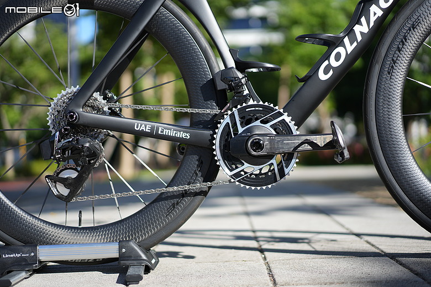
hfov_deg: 36.2
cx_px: 216
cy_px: 144
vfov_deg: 24.6
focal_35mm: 55
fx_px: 658
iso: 100
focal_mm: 55
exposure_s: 1/2000
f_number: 1.8
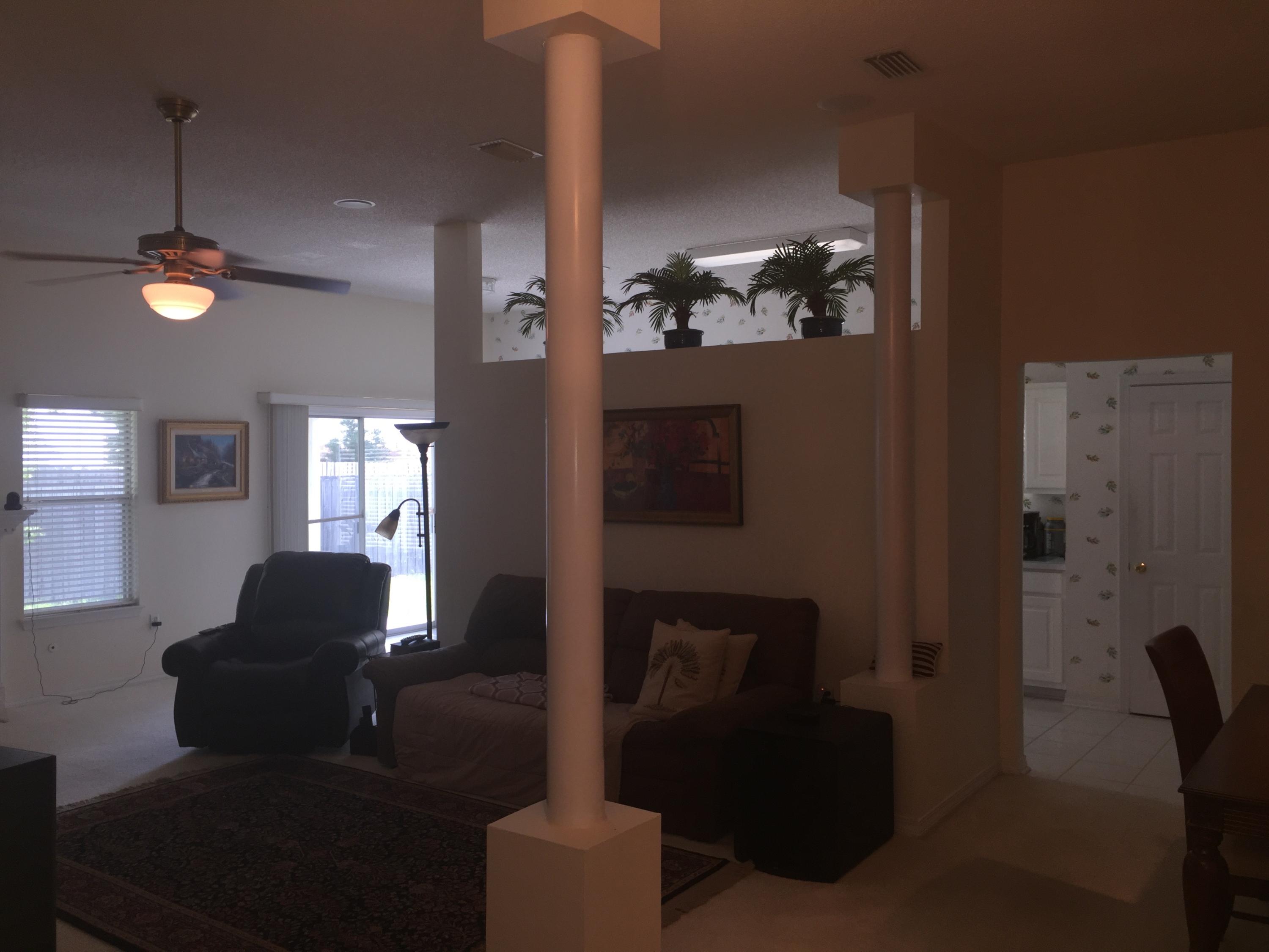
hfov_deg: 61.7
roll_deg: -0.6
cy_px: 476
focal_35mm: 29
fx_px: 1063
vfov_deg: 48.2
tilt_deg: -1.6
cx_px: 634
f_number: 2.2
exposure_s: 1/31
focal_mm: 4.15
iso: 32
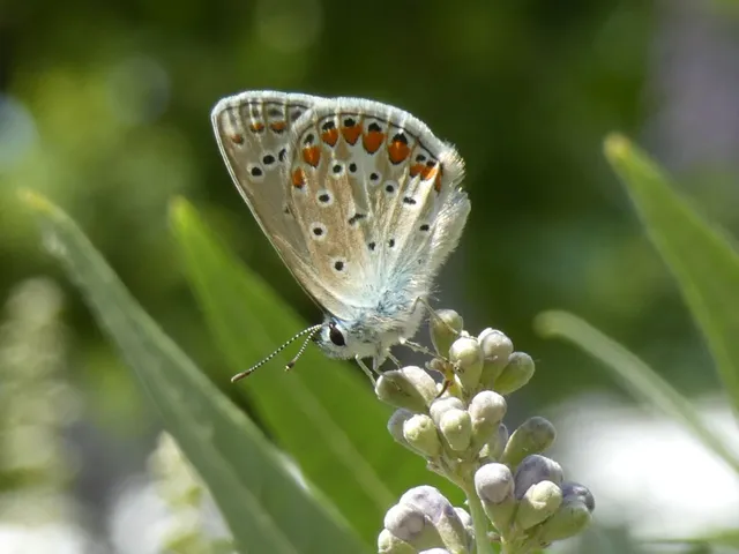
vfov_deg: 9.9
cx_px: 370
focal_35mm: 150
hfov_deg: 13.2
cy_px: 277
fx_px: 3202
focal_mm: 26.9
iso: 80
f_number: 5.4
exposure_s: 1/160
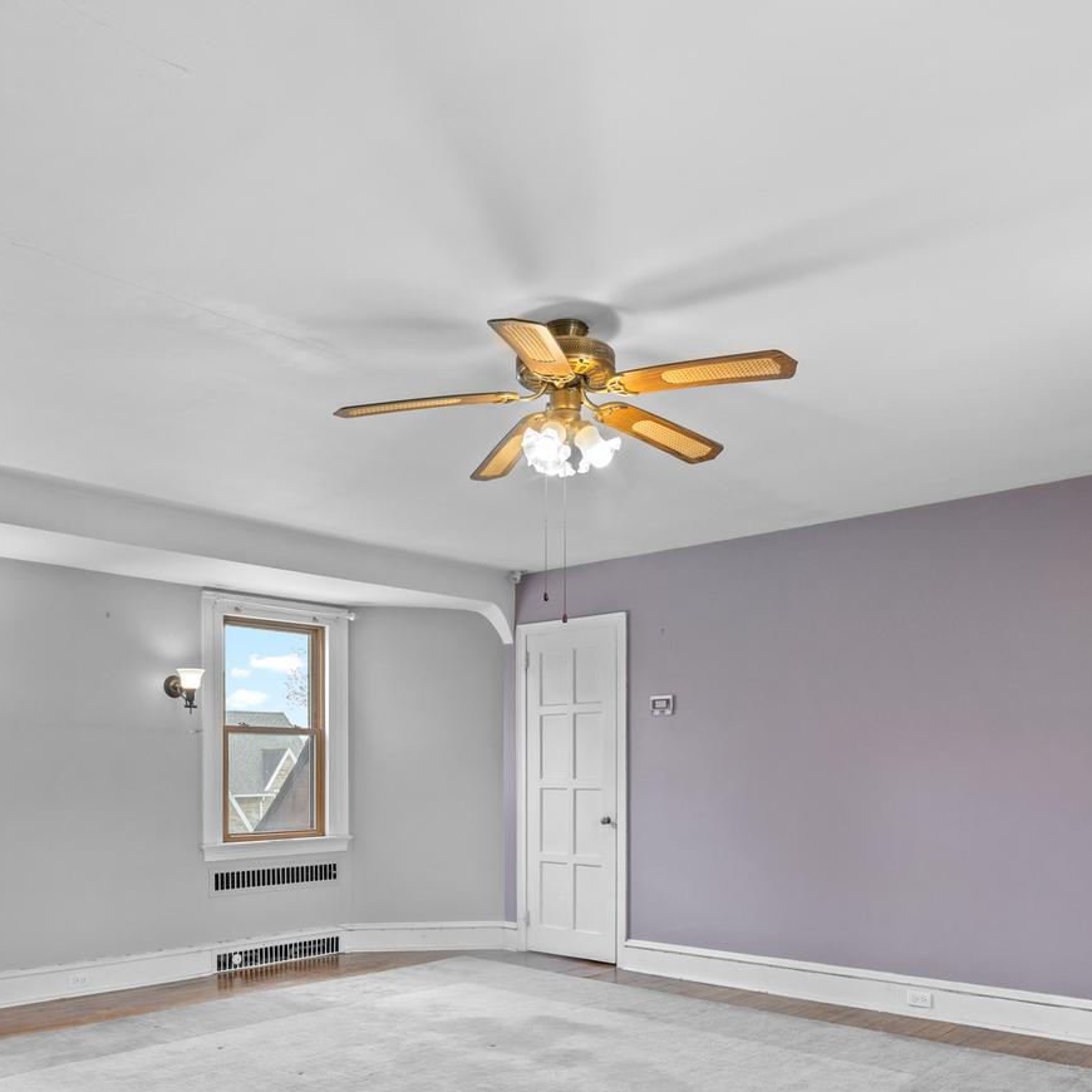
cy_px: 774
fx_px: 999
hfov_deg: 57.2
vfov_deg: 55.4
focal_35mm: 28
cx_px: 487
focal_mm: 14
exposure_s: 1/10
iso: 400
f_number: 7.1
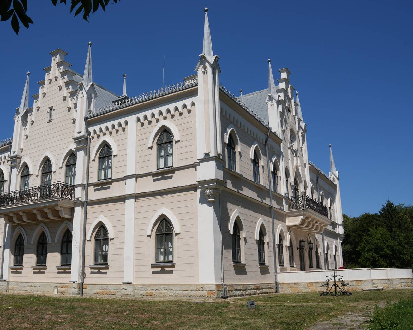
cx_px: 170
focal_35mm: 31
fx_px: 379
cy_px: 168
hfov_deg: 56.8
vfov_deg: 47.1
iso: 100
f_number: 14
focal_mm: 18
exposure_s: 1/160
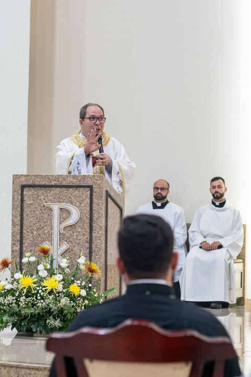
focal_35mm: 130
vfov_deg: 15.8
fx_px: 1359
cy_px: 193
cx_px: 128
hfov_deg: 10.6
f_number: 2.8
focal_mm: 70
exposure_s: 1/125
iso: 1600
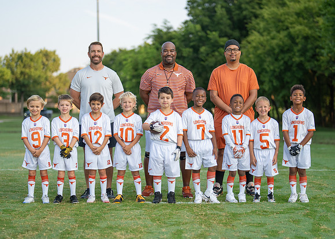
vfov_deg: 18.4
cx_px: 179
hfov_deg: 25.5
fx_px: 739
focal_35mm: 78
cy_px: 138
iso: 100
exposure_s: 1/2000
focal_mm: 50
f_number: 1.2
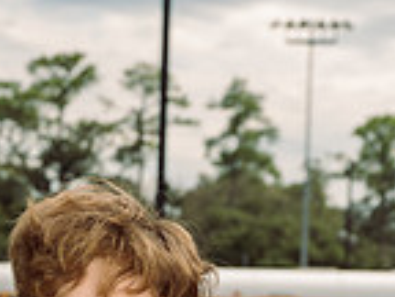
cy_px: 613
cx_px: 104
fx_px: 1951
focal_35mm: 171
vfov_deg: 8.2
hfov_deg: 11.5
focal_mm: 57
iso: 80
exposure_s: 1/250
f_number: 6.3
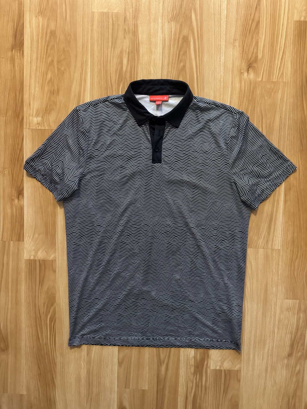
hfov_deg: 56.8
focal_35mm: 24
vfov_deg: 71.6
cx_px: 154
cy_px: 204
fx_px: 284
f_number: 1.78
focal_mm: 6.76
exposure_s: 1/41
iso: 800
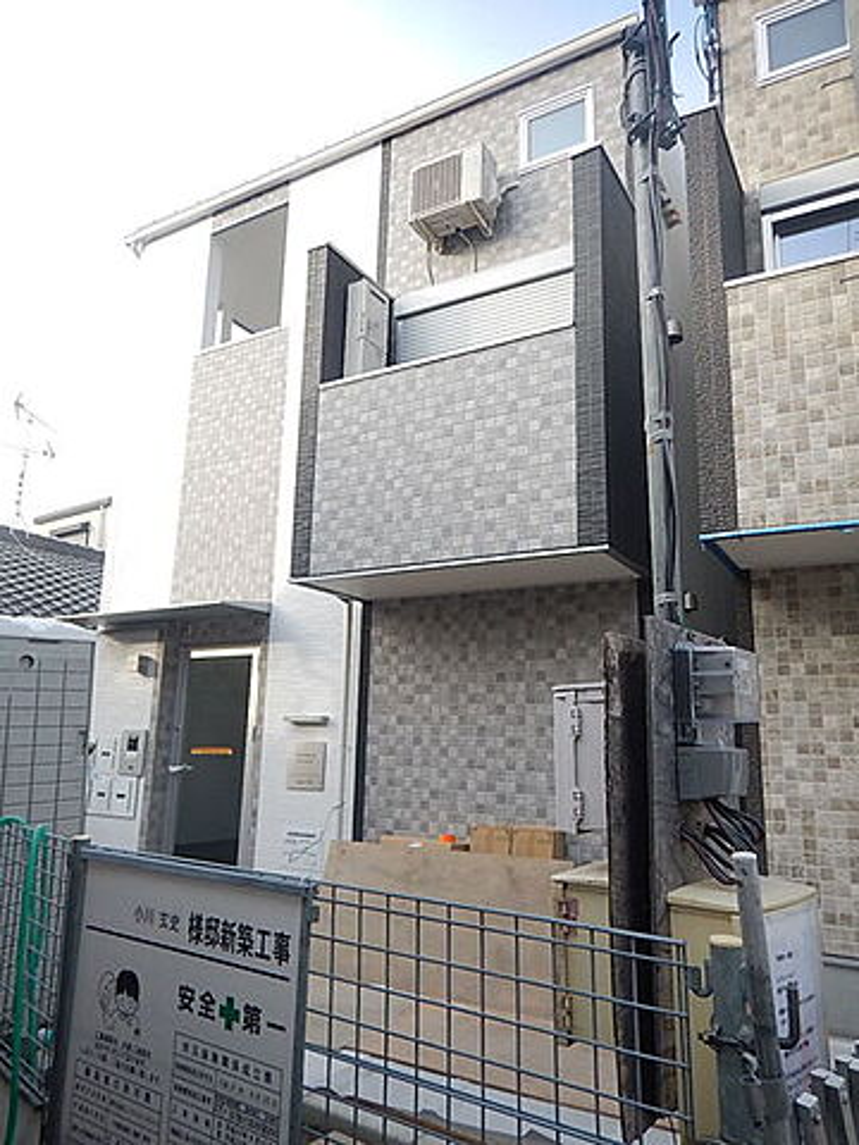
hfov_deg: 56.8
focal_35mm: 24
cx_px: 430
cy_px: 572
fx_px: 794
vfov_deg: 71.6
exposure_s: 1/320
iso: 125
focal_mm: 4.3
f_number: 2.8
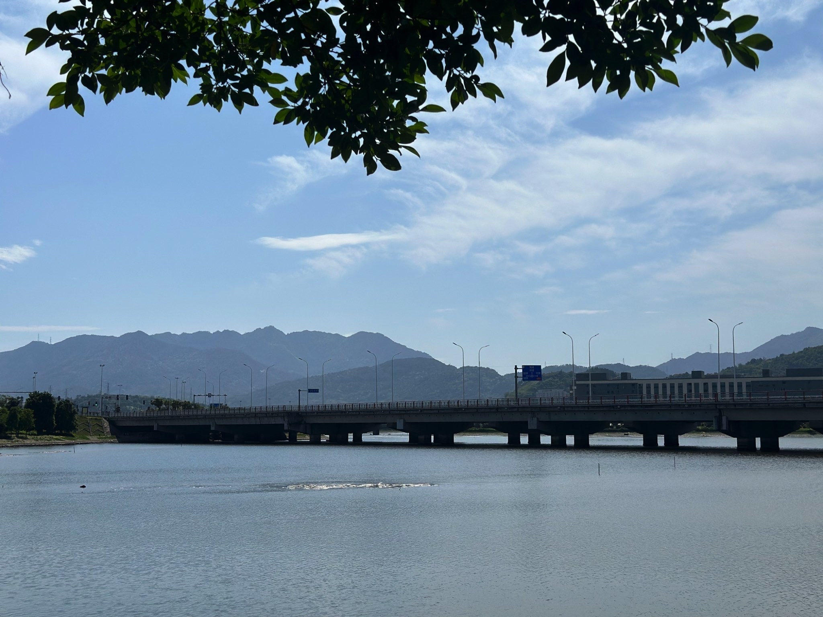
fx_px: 1141
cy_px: 308
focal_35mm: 48
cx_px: 412
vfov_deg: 30.3
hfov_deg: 39.7
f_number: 1.78
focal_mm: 6.86
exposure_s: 1/18868
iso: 100
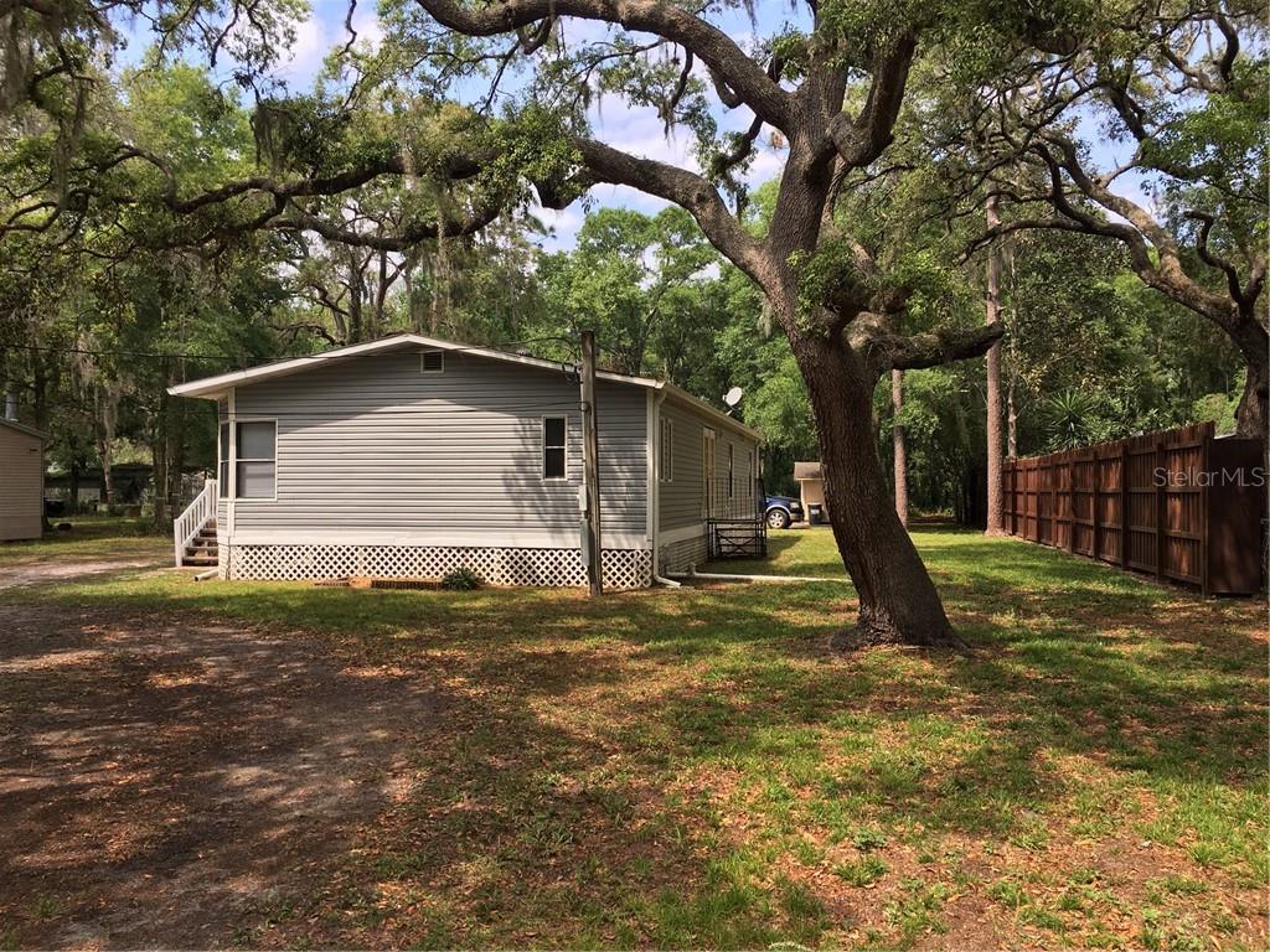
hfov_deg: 61.7
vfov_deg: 48.2
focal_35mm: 29
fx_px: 1064
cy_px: 476
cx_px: 635
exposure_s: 1/746
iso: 25
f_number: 2.2
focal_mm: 4.15
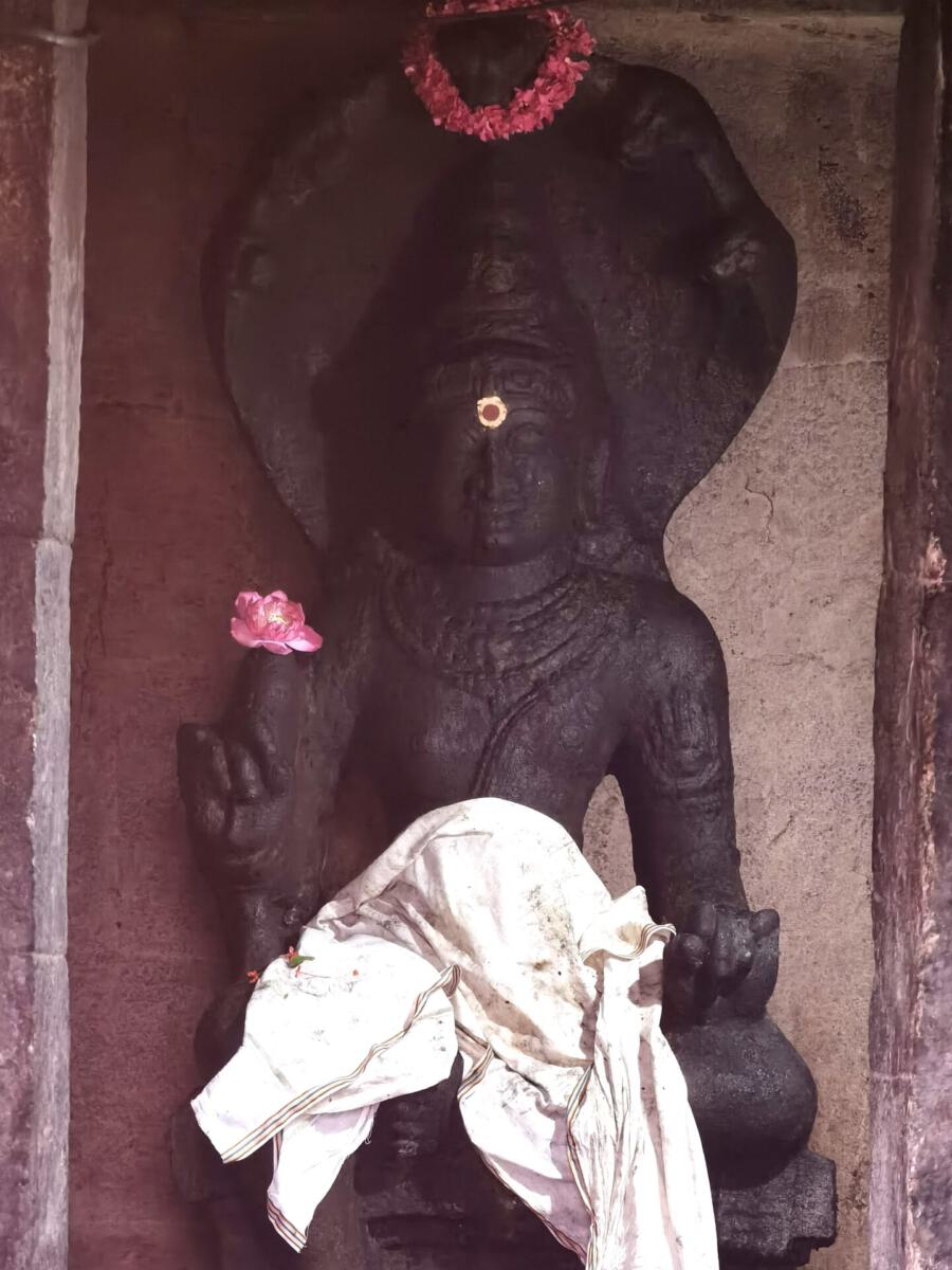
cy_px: 635
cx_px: 476
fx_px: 4620
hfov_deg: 11.8
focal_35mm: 126
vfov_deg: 15.6
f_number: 3.4
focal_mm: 14.46
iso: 1250
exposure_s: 1/16.7
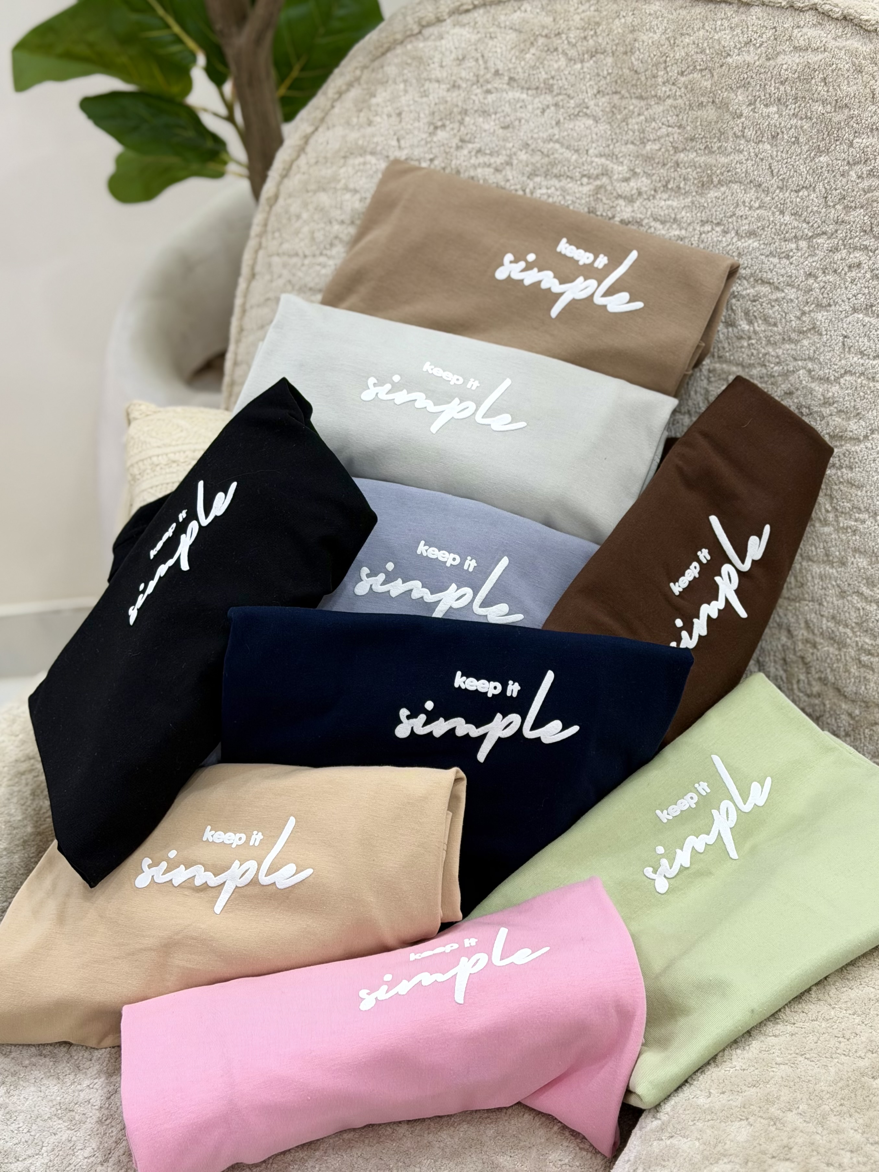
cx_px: 440
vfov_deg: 39.7
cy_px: 586
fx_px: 1625
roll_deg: +2.0
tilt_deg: -32.1
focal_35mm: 48
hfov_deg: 30.3
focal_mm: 6.76
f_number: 1.78
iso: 64
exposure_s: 1/50
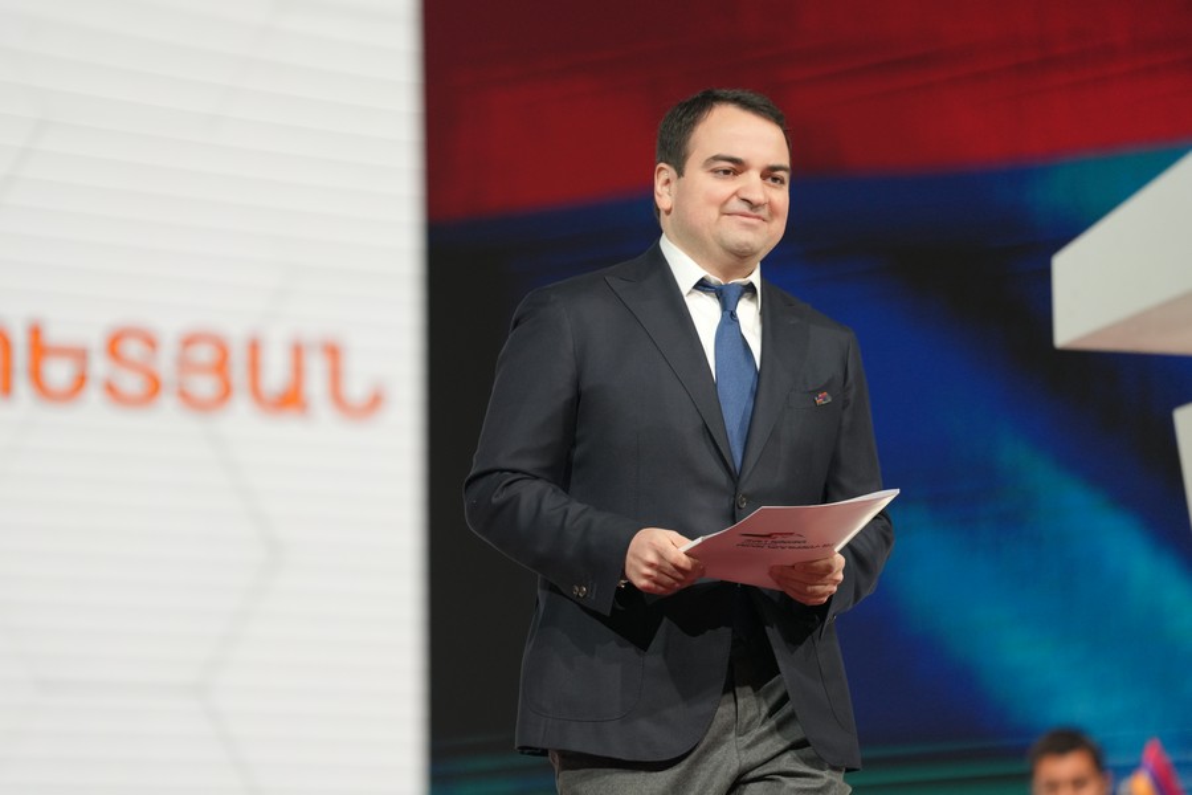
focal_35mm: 197
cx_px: 596
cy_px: 398
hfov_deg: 10.4
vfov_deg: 7.0
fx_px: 6522
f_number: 2.8
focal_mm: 197
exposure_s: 1/500
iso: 1250
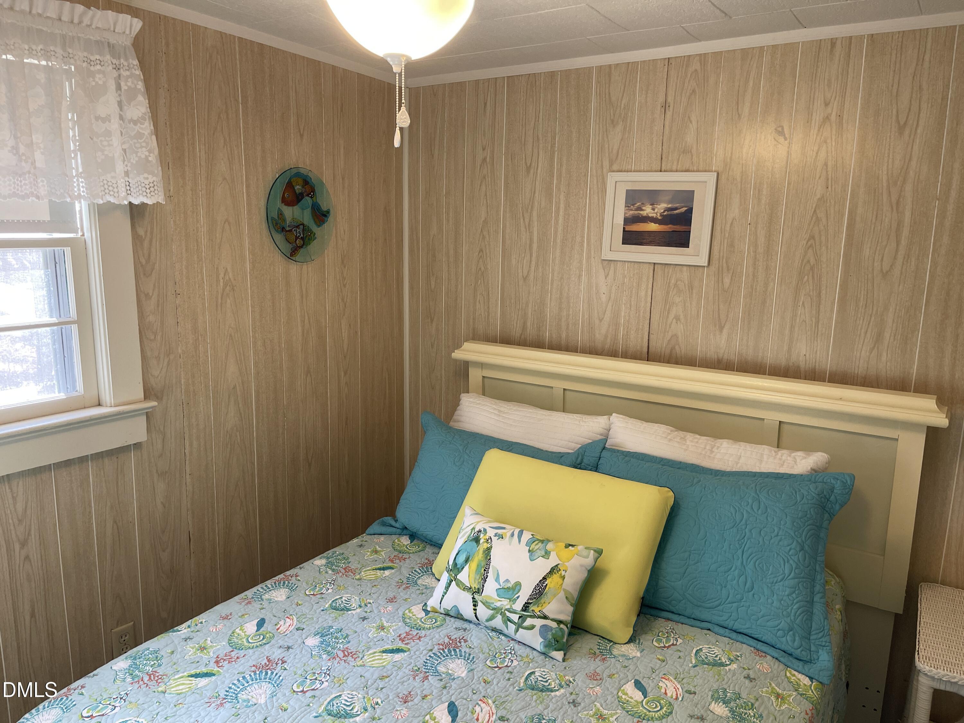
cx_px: 482
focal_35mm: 25
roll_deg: -1.0
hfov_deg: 69.4
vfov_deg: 54.9
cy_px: 362
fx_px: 696
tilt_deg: -10.5
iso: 125
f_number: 1.6
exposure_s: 1/113
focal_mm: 5.1
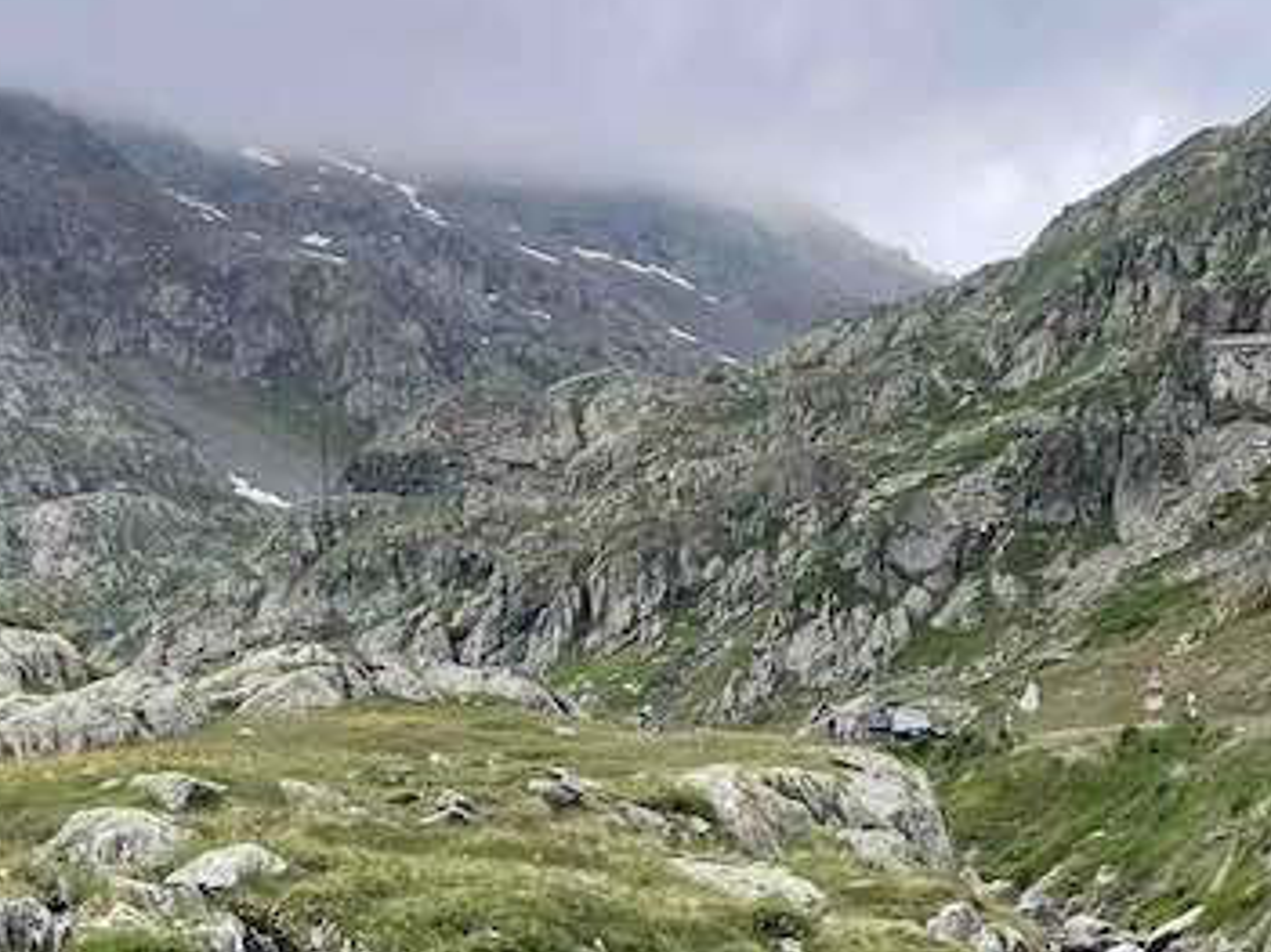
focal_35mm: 89
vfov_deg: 15.8
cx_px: 203
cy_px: 1195
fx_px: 3267
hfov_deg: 21.7
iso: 32
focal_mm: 4.2
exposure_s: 1/1401
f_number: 1.6
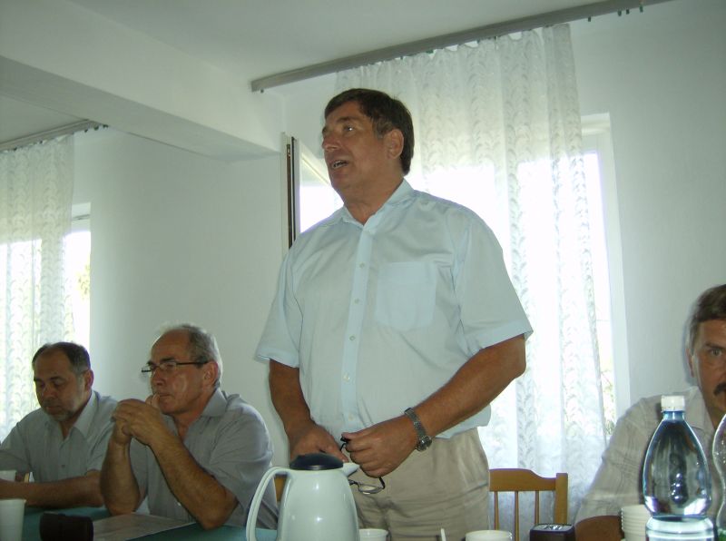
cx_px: 363
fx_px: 753
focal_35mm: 36
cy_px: 270
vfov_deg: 39.5
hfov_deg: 51.5
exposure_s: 1/60
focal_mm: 6
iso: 200
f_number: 2.8
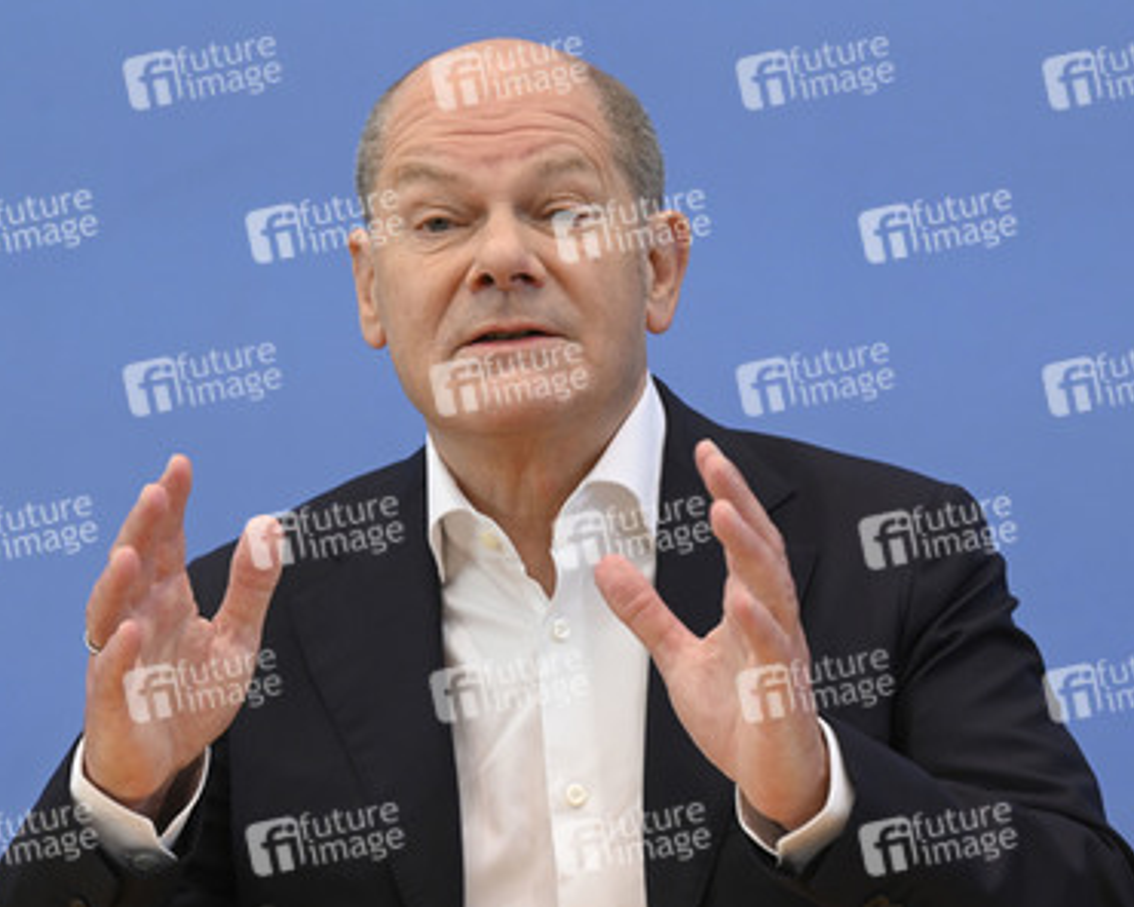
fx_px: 4296
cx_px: 550
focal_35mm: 128
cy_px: 457
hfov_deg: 15.0
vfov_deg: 12.1
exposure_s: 1/500
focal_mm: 112
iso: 3200
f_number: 6.3
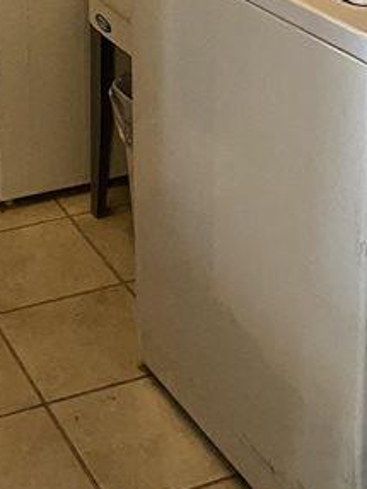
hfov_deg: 16.7
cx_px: 29
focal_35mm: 87
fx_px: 1231
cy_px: -87
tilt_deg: -12.5
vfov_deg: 21.1
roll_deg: +0.7
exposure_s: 1/30
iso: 500
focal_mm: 4.25
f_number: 1.8
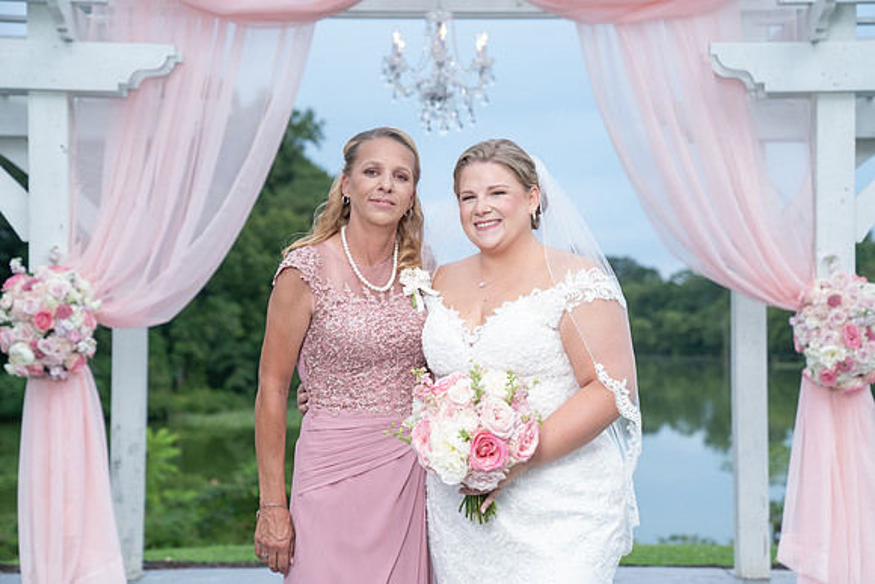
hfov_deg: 27.8
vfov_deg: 18.7
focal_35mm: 73
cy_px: 293
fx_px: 1770
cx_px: 454
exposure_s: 1/250
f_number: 4
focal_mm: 70
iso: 50
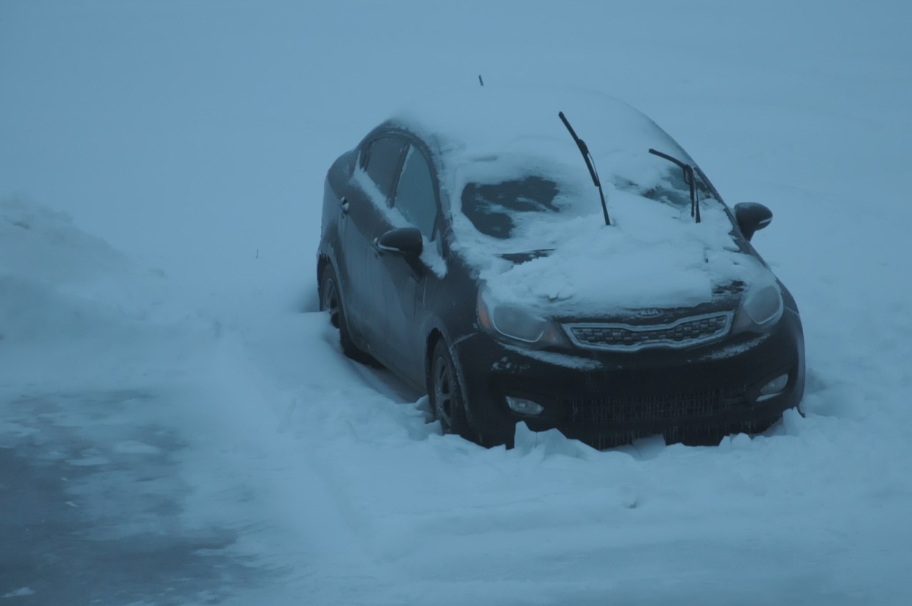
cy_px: 264
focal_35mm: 207
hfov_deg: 10.0
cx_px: 520
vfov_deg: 6.6
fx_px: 5229
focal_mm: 105
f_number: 6.3
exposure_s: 1/160
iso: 800
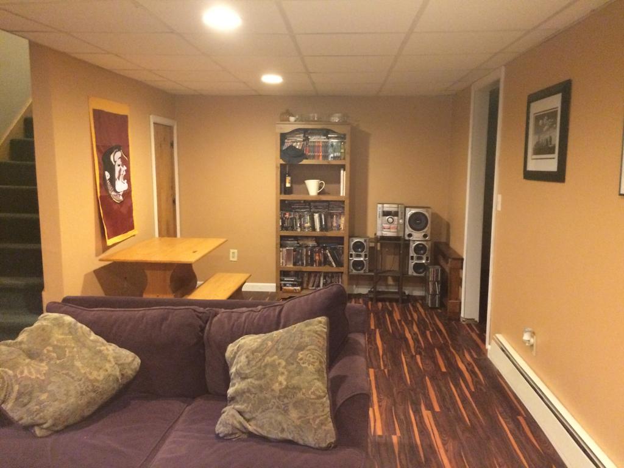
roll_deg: -0.7
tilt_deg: -8.5
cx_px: 312
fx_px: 523
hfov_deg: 61.7
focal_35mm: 29
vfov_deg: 48.2
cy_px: 234
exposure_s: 1/15
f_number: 2.2
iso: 400
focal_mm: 4.15
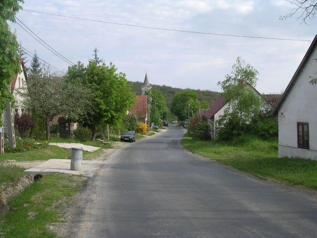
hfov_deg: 43.9
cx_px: 158
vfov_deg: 33.6
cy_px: 119
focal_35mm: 43
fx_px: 394
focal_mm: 6.6
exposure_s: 1/152
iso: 100
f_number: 5.9
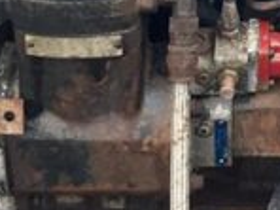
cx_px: 352
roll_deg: -1.6
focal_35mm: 194
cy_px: -195
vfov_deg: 7.4
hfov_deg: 10.0
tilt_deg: -20.5
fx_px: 1569
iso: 20
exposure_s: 1/358
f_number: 1.8
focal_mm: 3.99
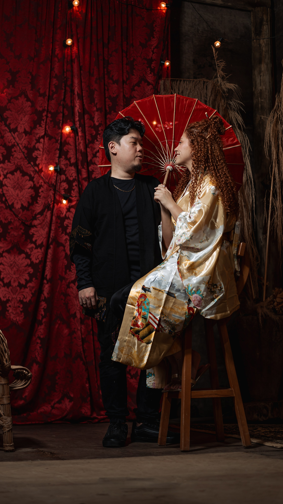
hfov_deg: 20.7
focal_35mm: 58
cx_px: 131
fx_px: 774
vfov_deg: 36.0
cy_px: 252
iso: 100
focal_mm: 55
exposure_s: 1/200
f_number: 2.5
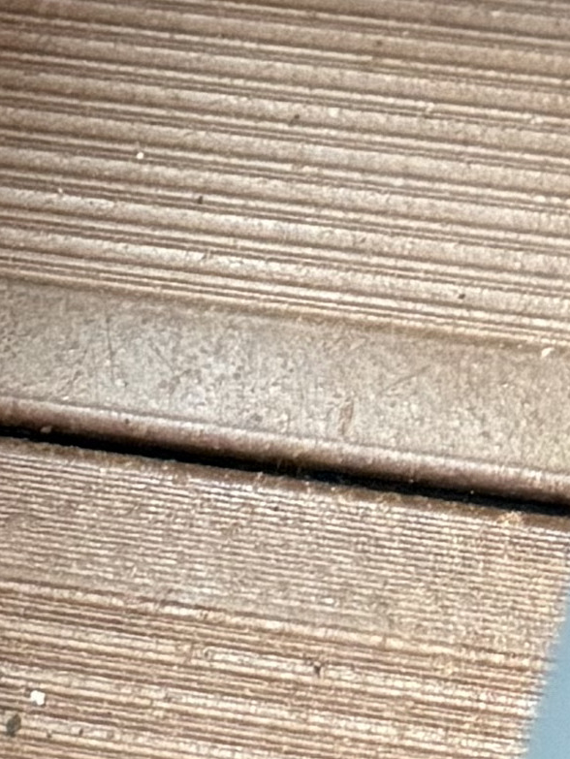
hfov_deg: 7.9
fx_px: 3839
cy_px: -1946
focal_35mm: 175
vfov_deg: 8.3
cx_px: 1323
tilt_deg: -37.1
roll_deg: +5.2
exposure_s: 1/81
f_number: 1.78
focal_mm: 6.76
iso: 200
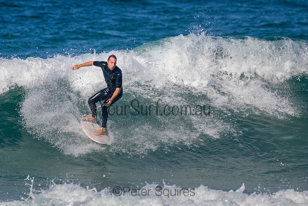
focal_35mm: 1095
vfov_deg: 1.3
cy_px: 65
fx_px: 9370
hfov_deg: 1.9
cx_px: 143
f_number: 11
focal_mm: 800
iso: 1100
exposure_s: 1/2000
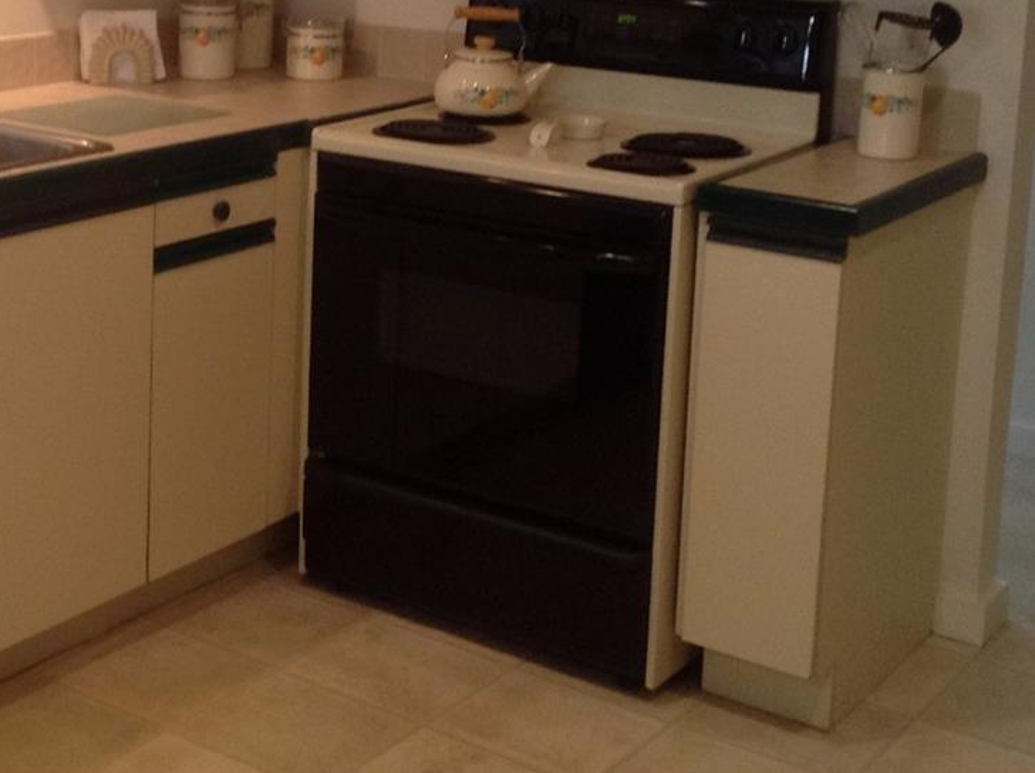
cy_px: 128
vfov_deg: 21.2
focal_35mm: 68
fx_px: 2030
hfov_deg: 28.0
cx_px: 215
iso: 80
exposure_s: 1/24
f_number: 2.4
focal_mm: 3.3
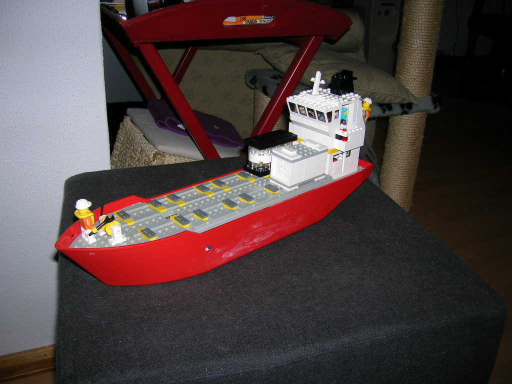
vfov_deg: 41.8
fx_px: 503
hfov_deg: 54.0
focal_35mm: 34
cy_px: 192
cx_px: 256
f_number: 2.9
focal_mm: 5.7
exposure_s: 1/60.1
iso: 50
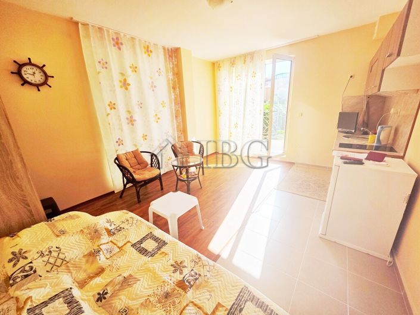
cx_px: 210
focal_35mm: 13
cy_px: 158
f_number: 1.9
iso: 40
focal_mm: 2.2
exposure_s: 1/650
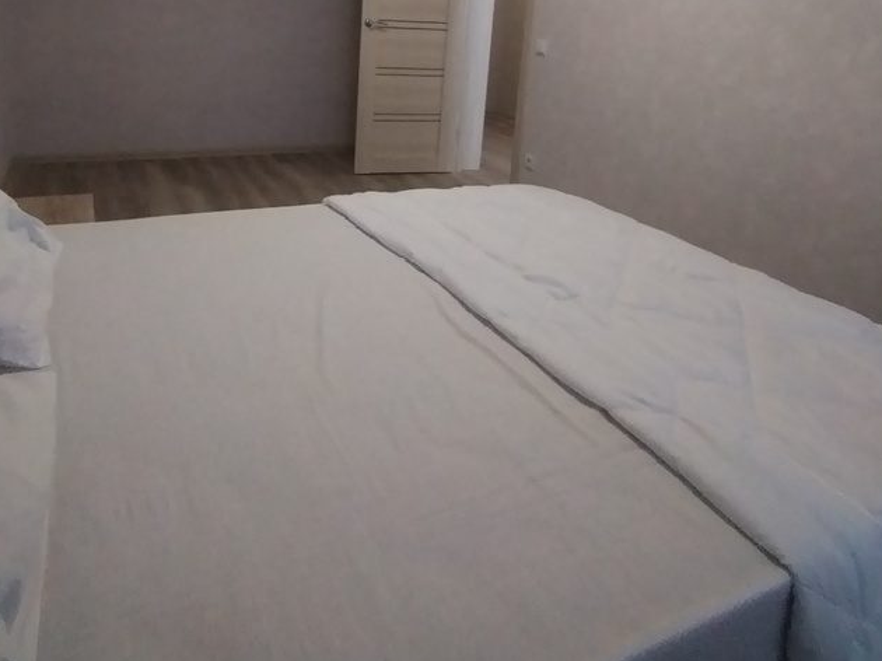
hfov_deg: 65.2
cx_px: 392
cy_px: 139
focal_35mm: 27
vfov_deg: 48.6
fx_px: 688
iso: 157
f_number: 2.2
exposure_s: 1/50
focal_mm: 1.45
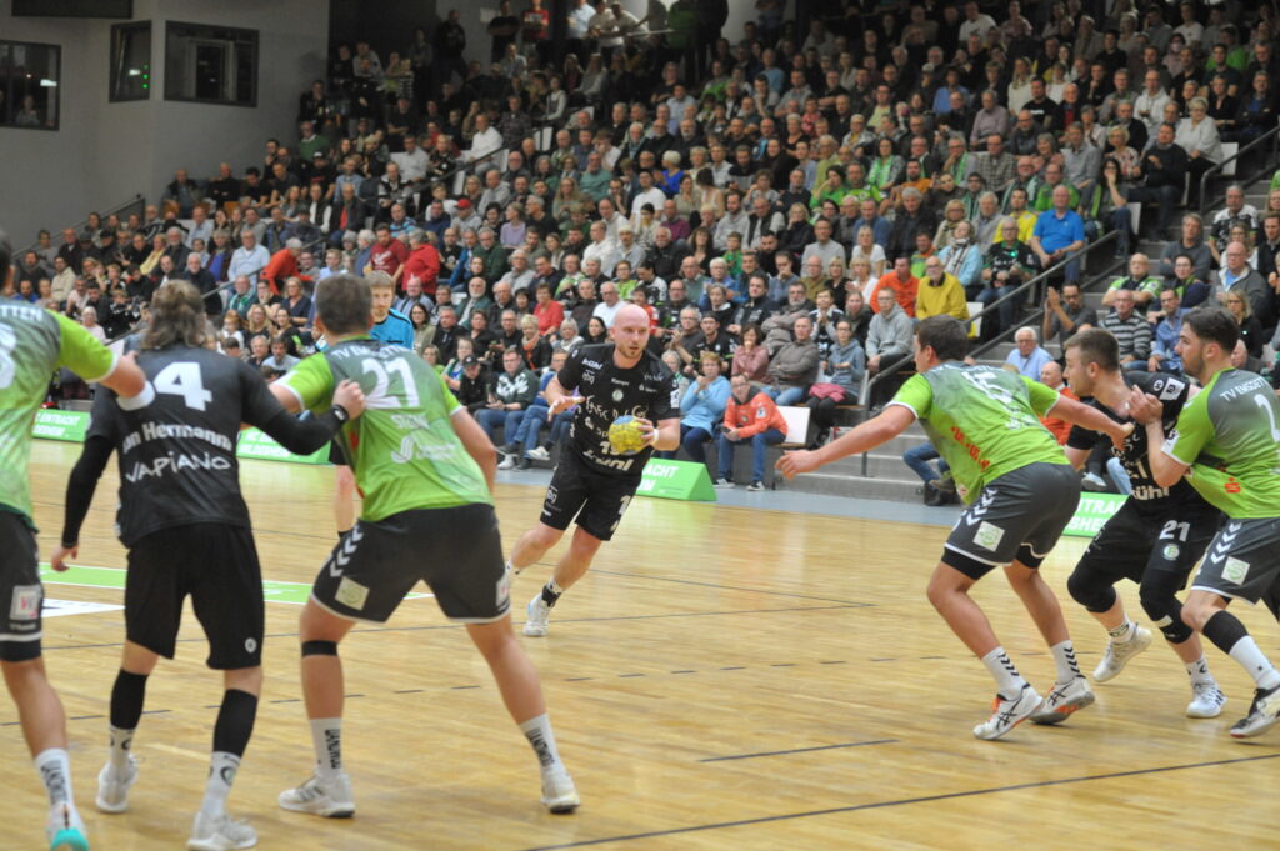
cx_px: 640
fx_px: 3020
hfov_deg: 23.9
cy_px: 426
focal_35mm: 85
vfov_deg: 16.0
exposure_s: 1/400
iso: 3200
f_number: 4
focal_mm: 85
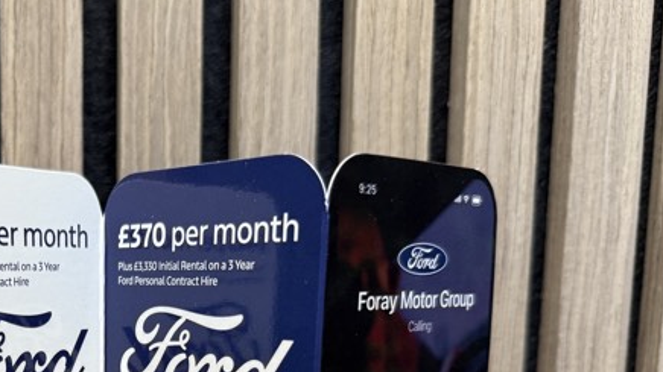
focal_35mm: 48
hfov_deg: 39.9
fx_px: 844
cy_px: 427
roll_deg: +0.5
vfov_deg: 23.1
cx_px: 75
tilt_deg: -8.5
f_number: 1.78
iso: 200
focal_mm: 6.76
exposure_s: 1/100
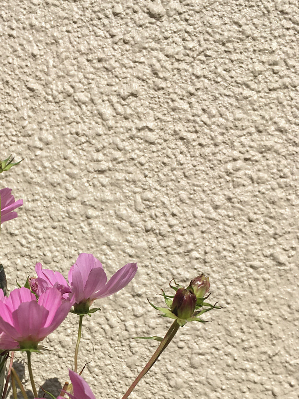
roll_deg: -0.7
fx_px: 588
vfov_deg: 36.2
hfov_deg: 27.8
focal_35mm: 51
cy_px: 319
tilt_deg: -1.6
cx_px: 45
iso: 25
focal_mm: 4.15
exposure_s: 1/4808
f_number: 2.2
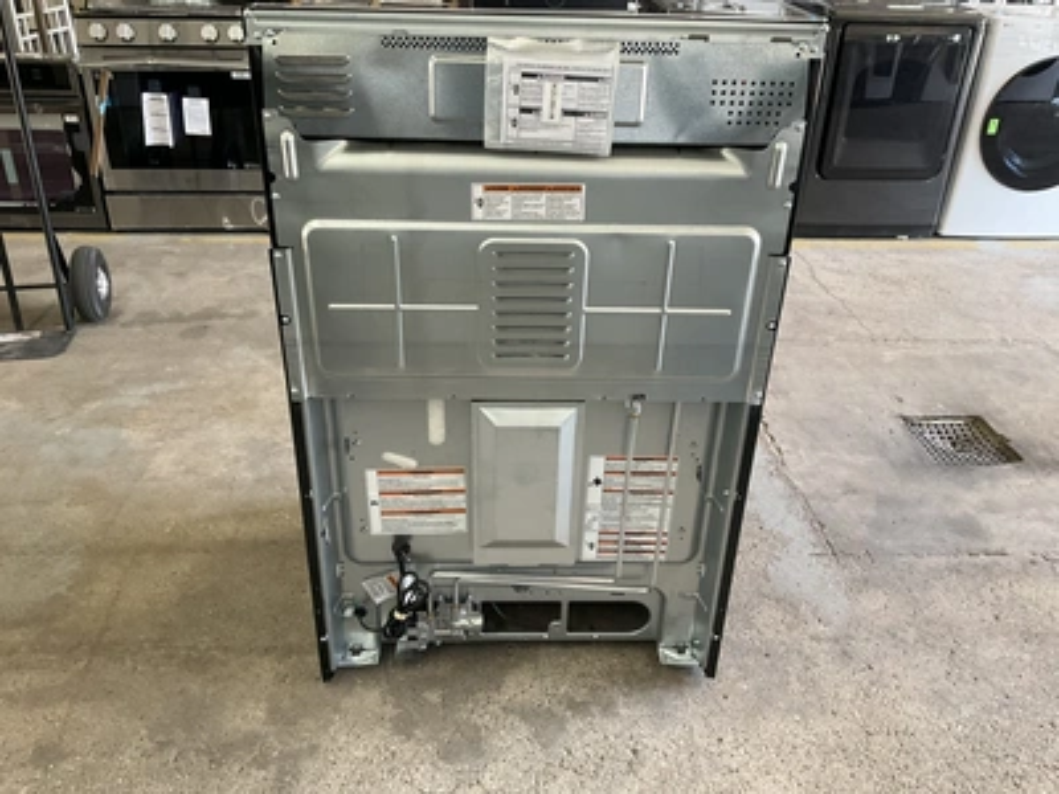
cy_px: 397
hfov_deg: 61.7
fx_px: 887
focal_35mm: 29
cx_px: 530
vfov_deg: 48.2
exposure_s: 1/60
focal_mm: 3
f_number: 1.8
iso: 100
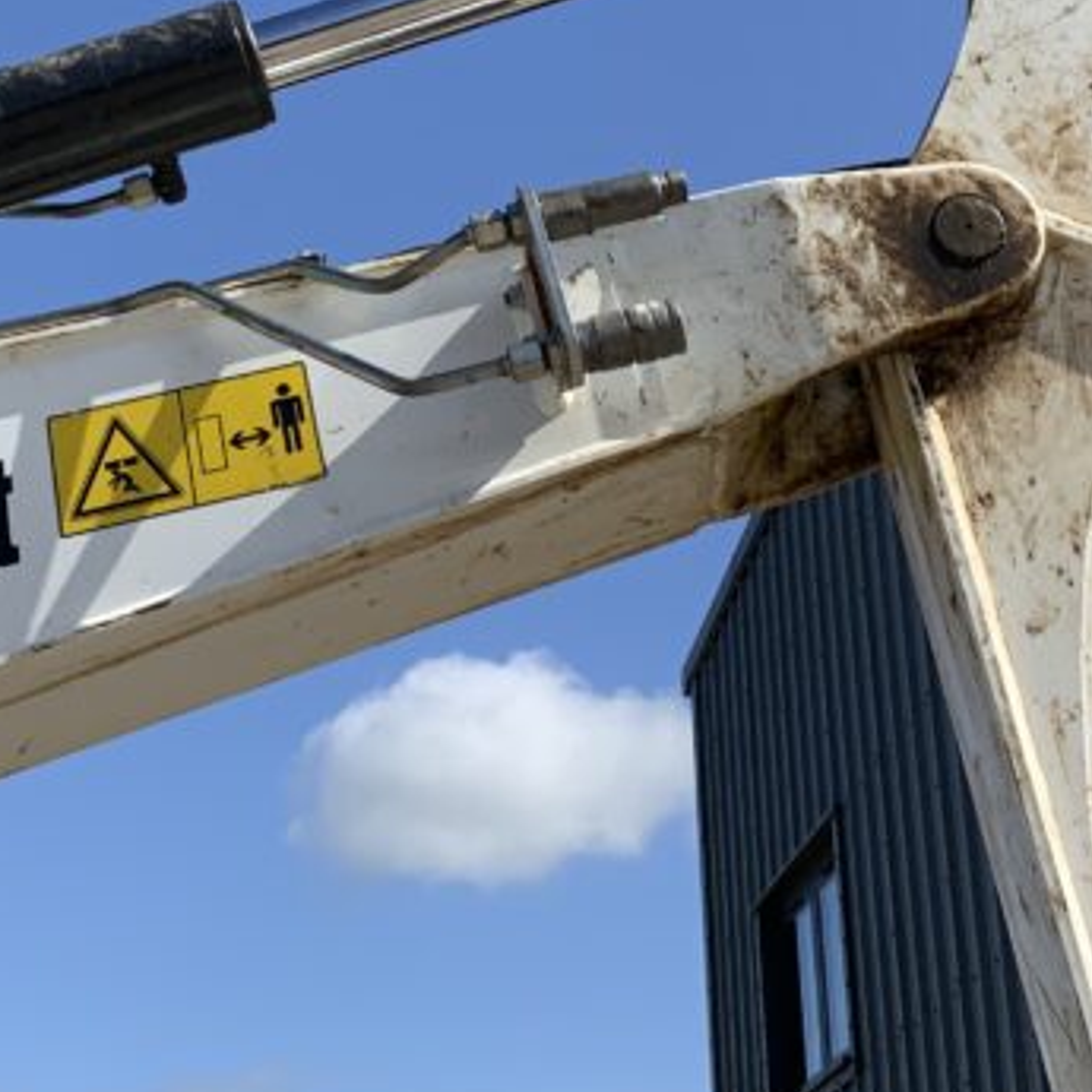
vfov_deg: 22.0
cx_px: 541
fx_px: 2712
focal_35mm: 76
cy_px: 25
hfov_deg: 22.8
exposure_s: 1/2058
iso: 16
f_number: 1.8
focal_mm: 3
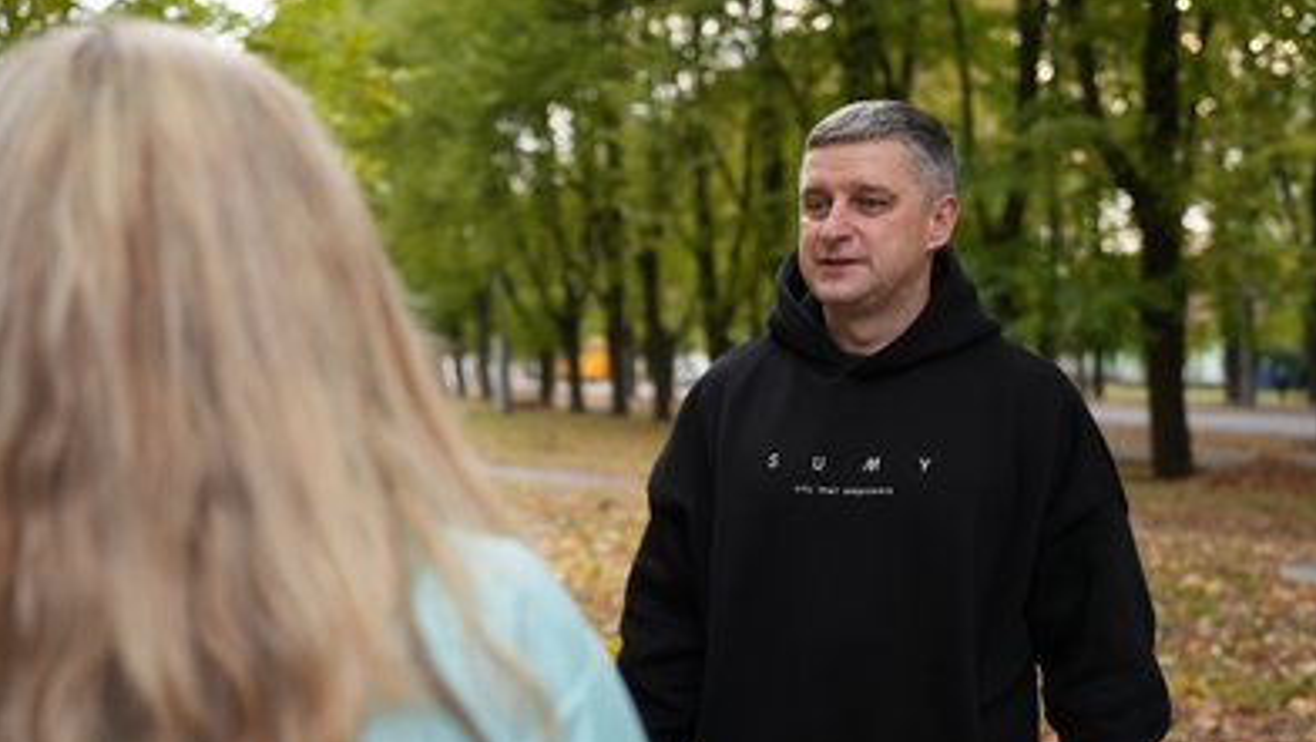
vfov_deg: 25.4
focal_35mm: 47
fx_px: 1641
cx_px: 651
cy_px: 431
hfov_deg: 43.7
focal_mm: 44
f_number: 2.8
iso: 160
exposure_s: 1/100
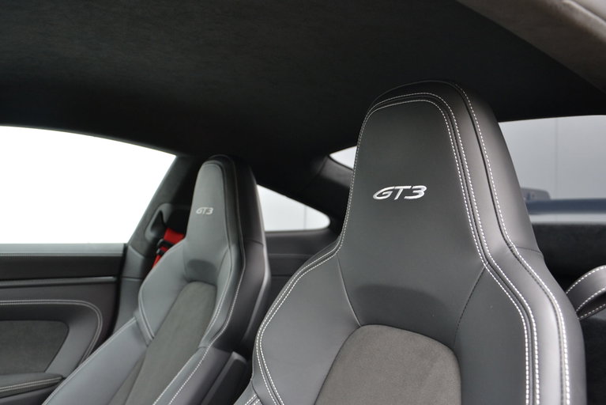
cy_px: 202
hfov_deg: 57.2
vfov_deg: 40.0
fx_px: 556
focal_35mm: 33
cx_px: 303
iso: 400
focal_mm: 22
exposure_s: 1/30
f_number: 3.8
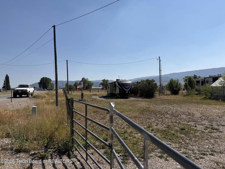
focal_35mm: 24
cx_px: 112
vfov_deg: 56.8
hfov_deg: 71.6
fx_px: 156
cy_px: 84
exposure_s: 1/7353
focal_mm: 6.76
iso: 80
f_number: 1.78
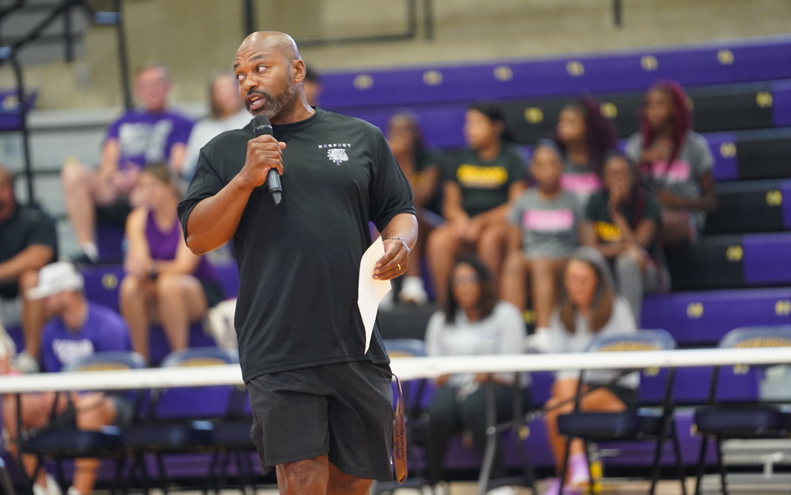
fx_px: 4463
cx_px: 404
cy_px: 240
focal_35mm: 207
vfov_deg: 6.3
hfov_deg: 10.1
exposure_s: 1/200
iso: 3200
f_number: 2.8
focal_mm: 198
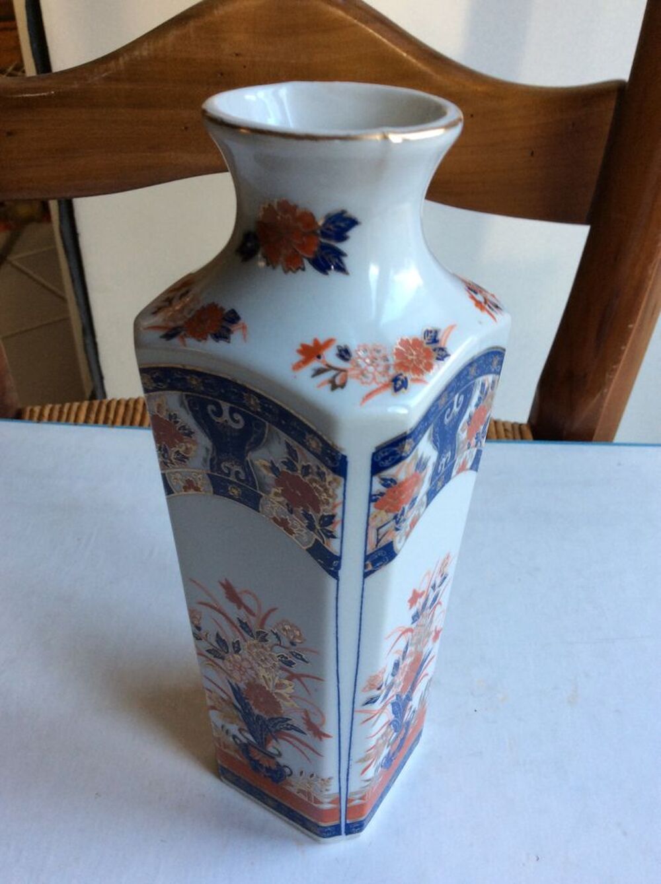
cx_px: 330
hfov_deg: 44.1
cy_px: 442
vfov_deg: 56.9
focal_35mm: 32
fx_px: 817
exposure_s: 1/25
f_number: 2.4
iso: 40
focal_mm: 3.3
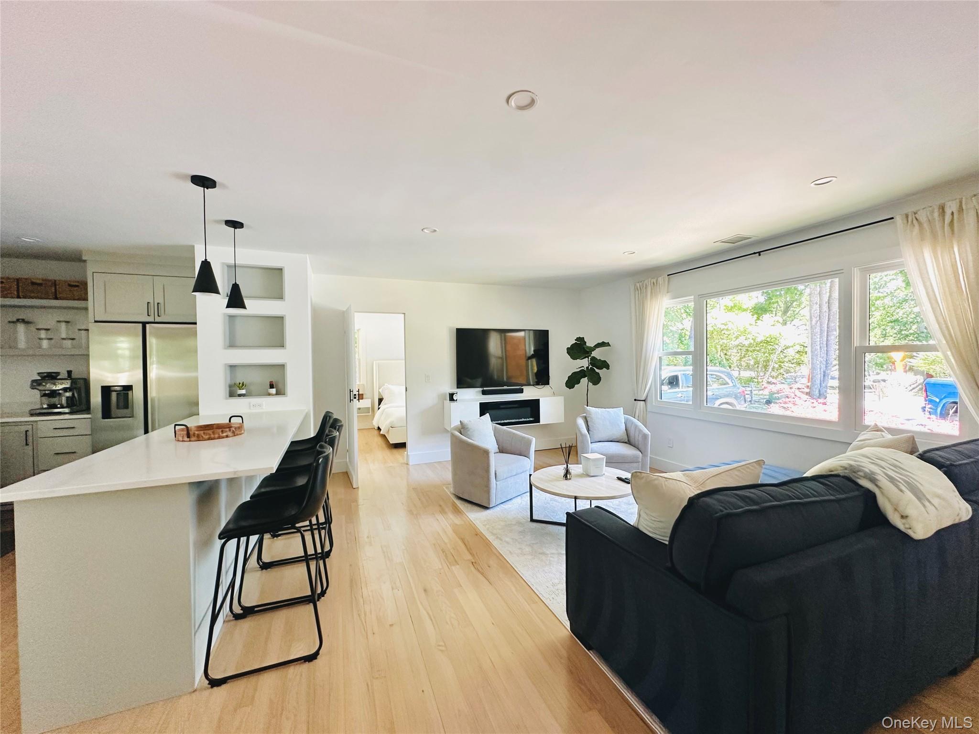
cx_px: 490
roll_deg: +0.5
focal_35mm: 14
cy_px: 367
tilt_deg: +0.0
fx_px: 396
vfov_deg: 85.7
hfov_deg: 102.1
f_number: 2.2
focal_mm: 2.22
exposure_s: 1/60
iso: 200
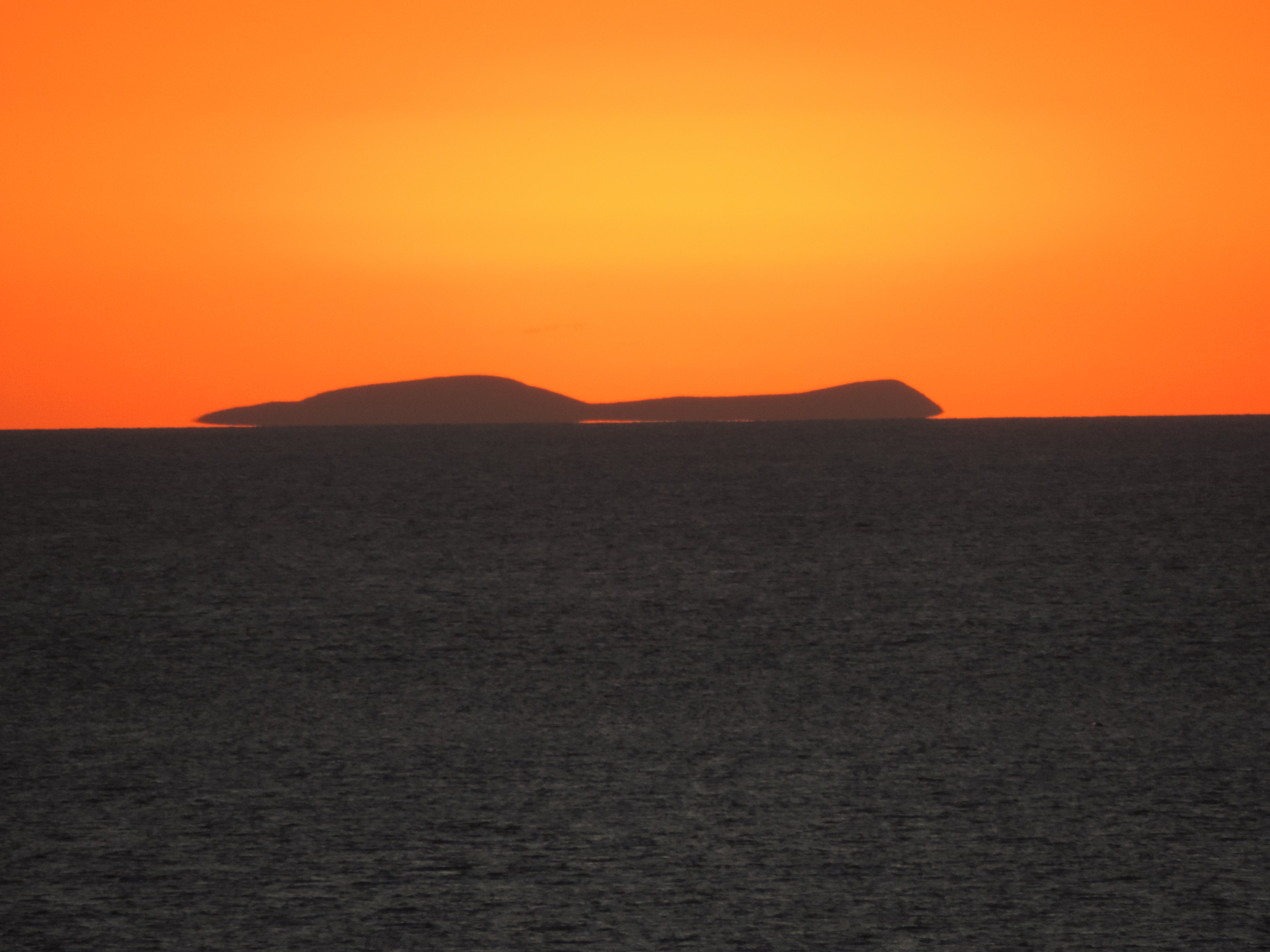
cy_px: 476
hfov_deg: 2.0
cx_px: 635
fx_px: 36688
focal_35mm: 1000
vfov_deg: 1.5
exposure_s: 1/500
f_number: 5.9
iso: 250
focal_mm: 180
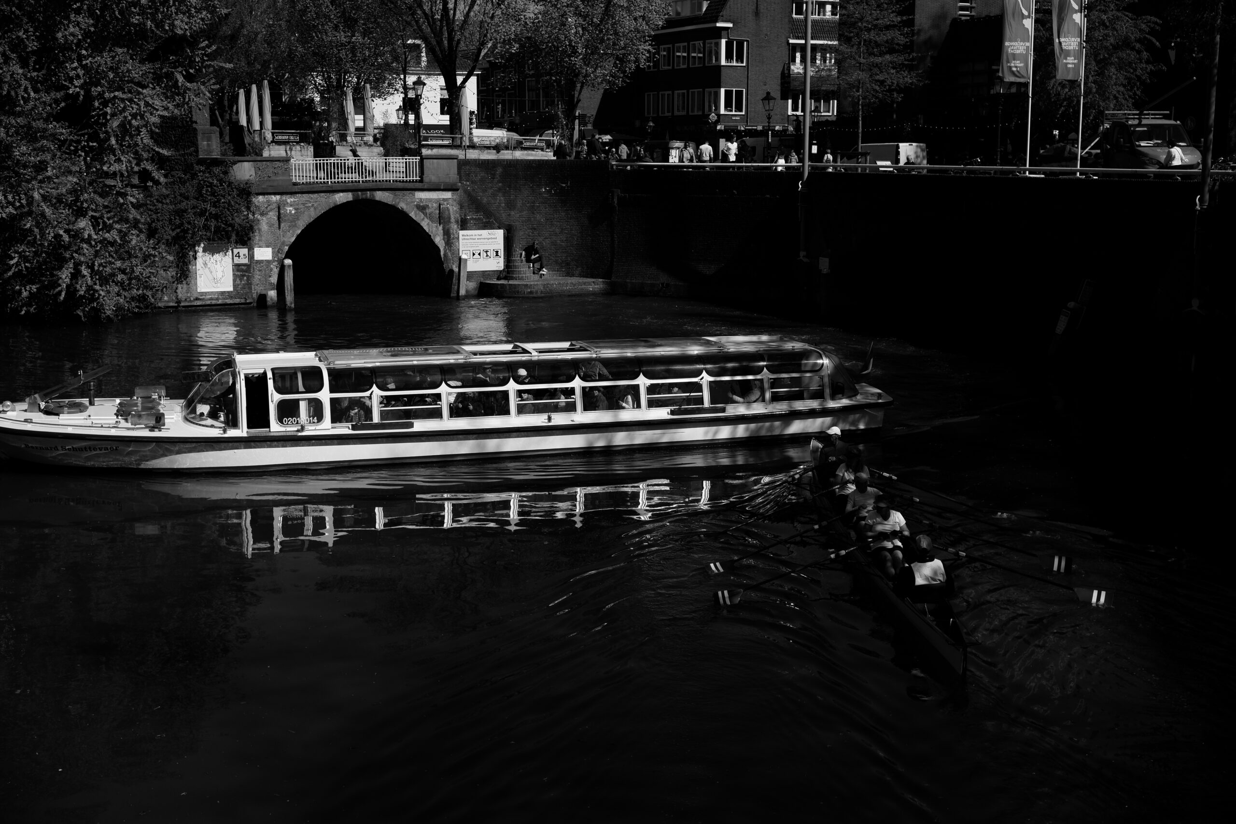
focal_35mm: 41
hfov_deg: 47.4
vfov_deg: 32.6
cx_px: 618
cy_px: 412
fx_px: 1408
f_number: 7.1
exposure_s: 1/1600
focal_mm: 27
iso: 200
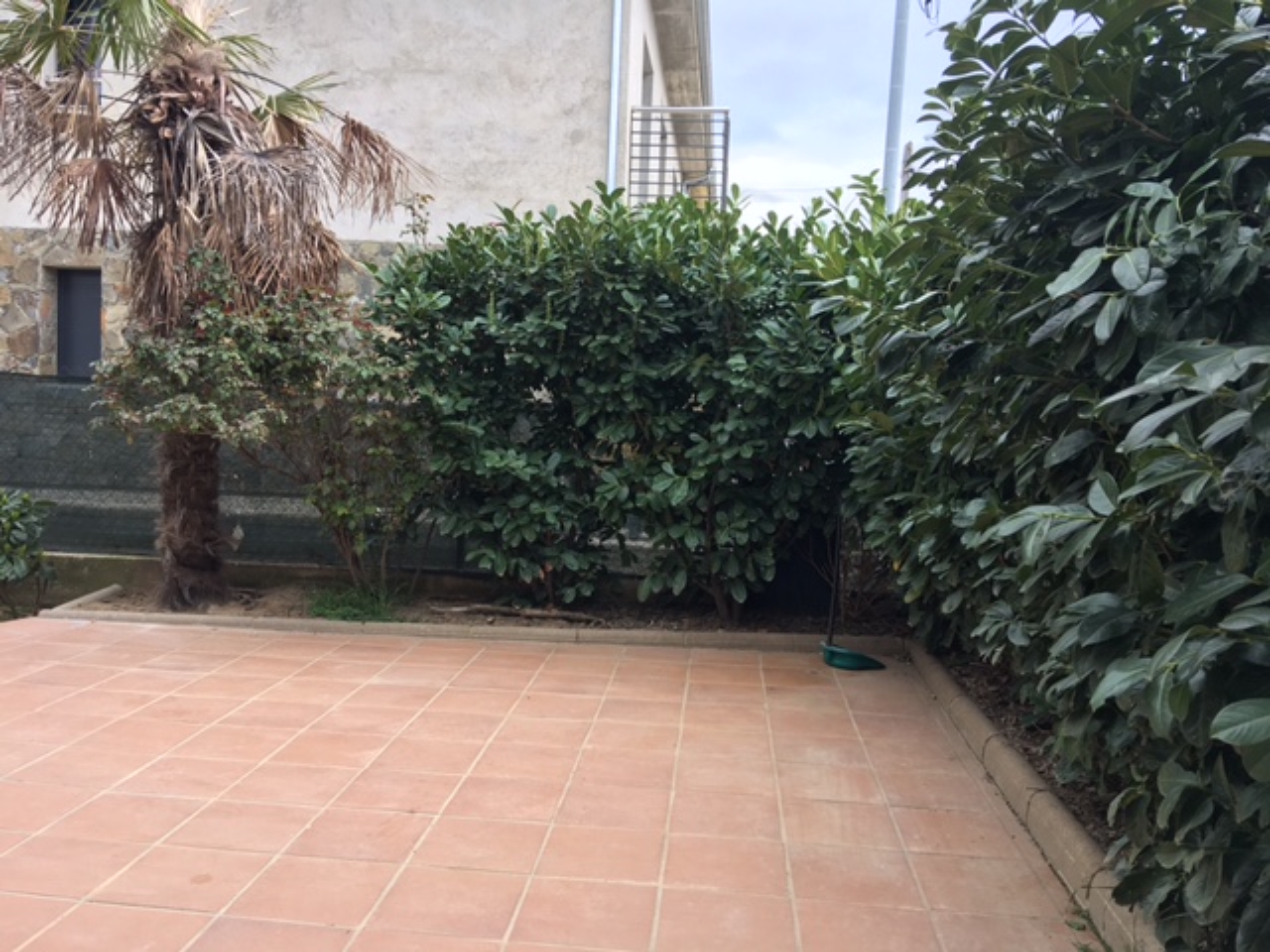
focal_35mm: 29
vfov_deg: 48.2
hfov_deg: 61.7
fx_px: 1064
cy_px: 476
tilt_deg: -3.6
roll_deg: -1.2
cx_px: 635
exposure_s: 1/285
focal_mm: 4.15
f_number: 2.2
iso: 25
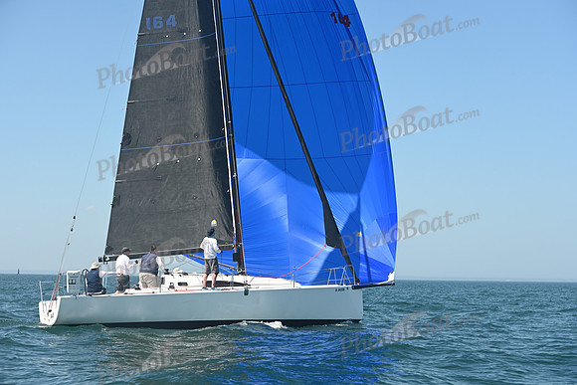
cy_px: 192
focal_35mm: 70
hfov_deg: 28.8
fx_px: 1122
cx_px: 288
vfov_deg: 19.5
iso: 320
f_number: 7.1
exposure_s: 1/1000
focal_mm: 70
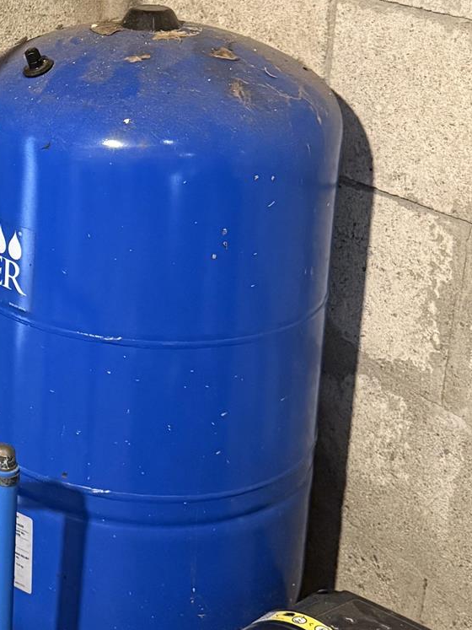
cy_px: 132
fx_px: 1346
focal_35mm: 74
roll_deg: -0.7
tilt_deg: -15.8
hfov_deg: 18.8
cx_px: -93
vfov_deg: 25.9
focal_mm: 6.76
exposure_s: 1/40
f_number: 1.78
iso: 800
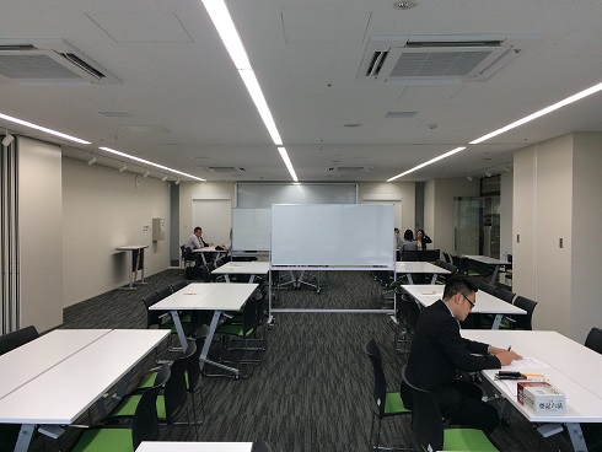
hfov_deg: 61.6
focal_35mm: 29
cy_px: 226
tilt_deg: -1.1
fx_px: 505
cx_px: 301
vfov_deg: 48.3
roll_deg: +0.7
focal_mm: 4.15
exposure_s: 1/120
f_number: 2.2
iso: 50
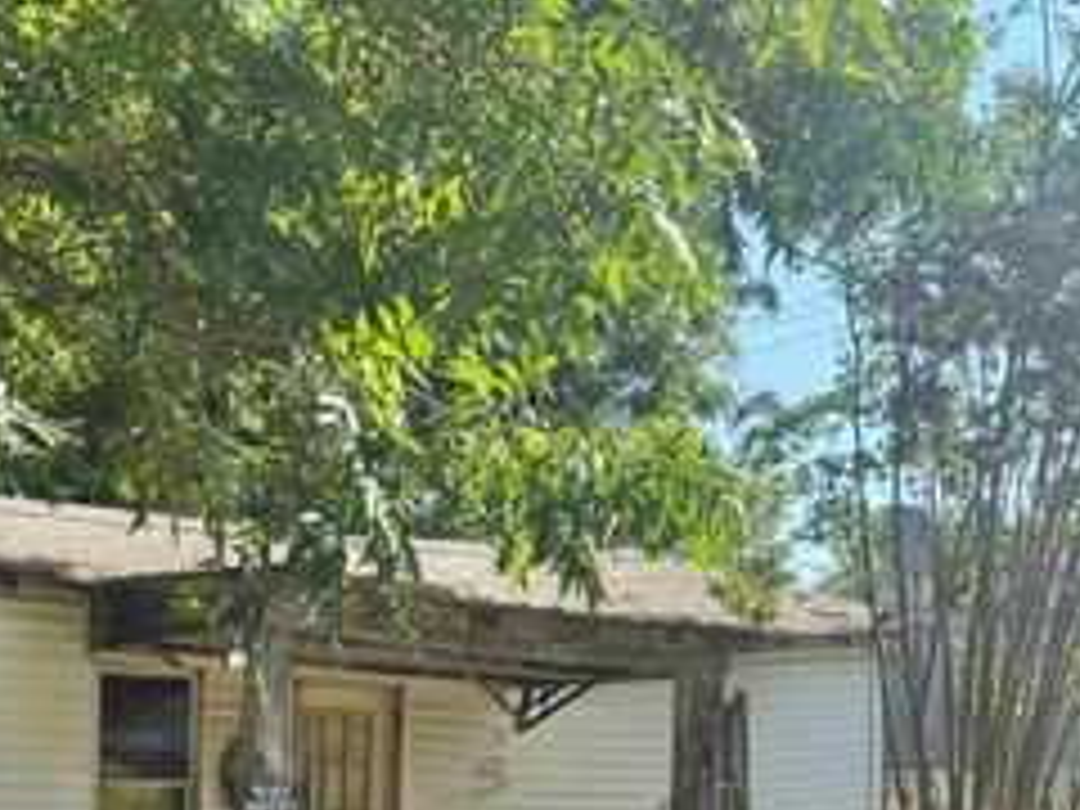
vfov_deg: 27.2
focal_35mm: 50
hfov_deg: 35.8
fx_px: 1560
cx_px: 99
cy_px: 839
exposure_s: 1/1131
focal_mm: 6.76
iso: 80
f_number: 1.78
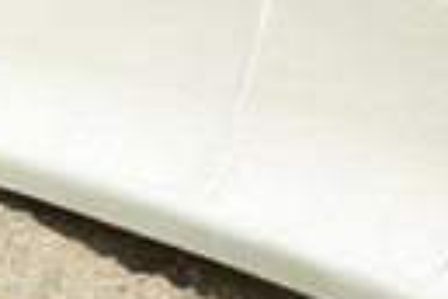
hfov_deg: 3.4
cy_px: 130
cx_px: -184
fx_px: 7516
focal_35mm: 604
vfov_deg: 2.3
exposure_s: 1/1250
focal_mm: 195
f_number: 6.3
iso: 400
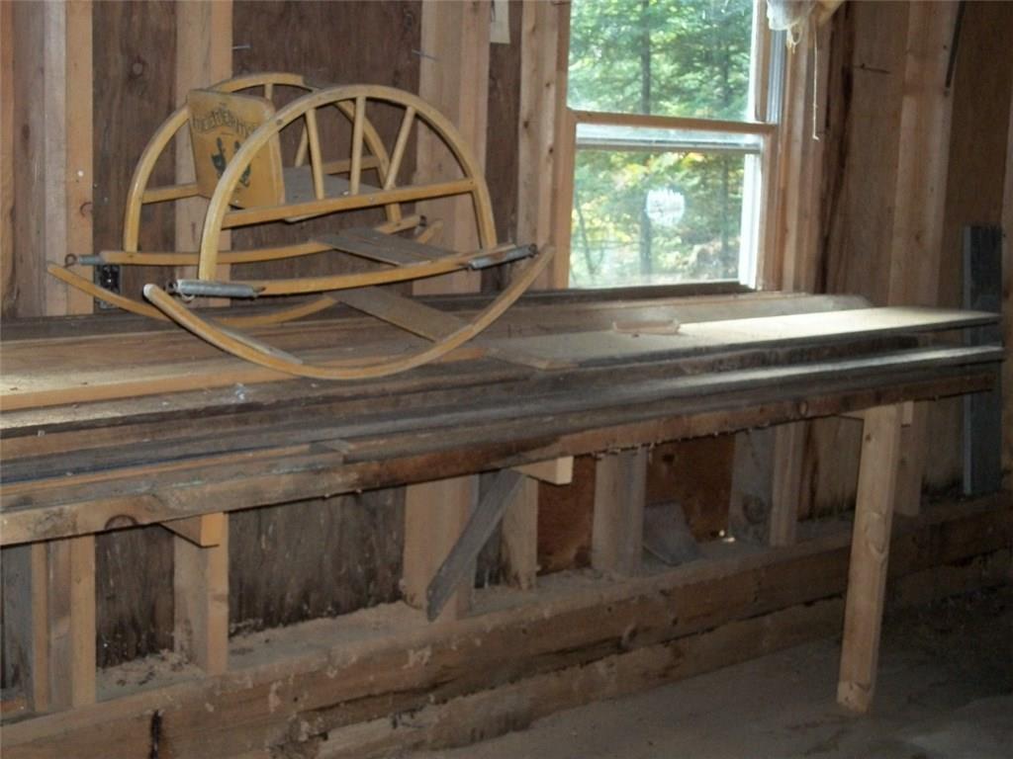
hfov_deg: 38.2
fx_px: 1463
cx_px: 506
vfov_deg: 29.1
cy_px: 380
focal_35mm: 50
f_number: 3.6
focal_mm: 8.8
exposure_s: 1/40
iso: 250
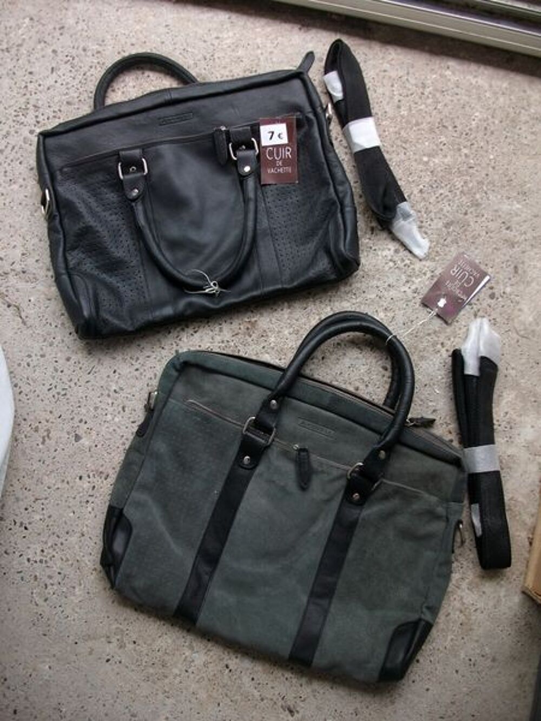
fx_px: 667
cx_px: 270
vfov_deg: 56.8
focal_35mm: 32
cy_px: 360
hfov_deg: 44.2
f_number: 2.9
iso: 80
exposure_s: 1/107
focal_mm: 5.7
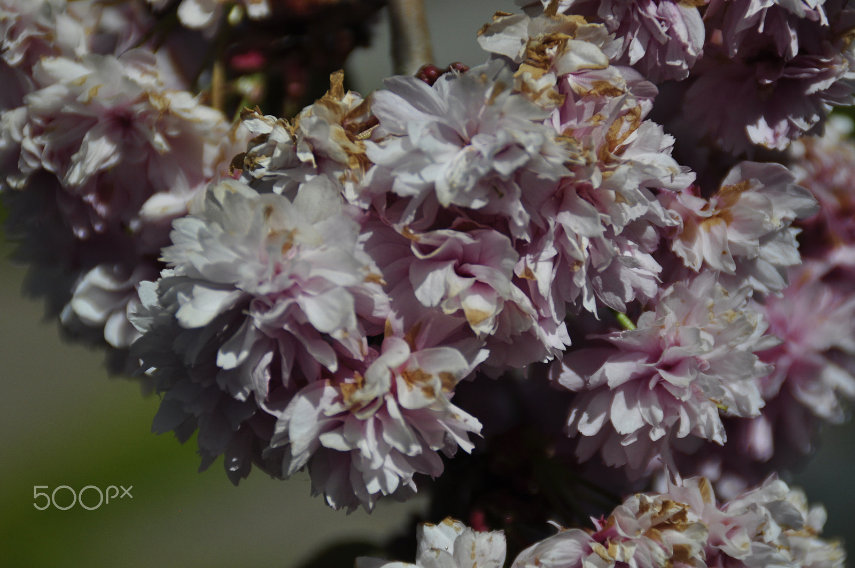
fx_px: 7117
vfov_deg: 4.6
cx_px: 428
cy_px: 284
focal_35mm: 300
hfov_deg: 6.9
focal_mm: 200
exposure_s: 1/800
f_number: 6.3
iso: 200
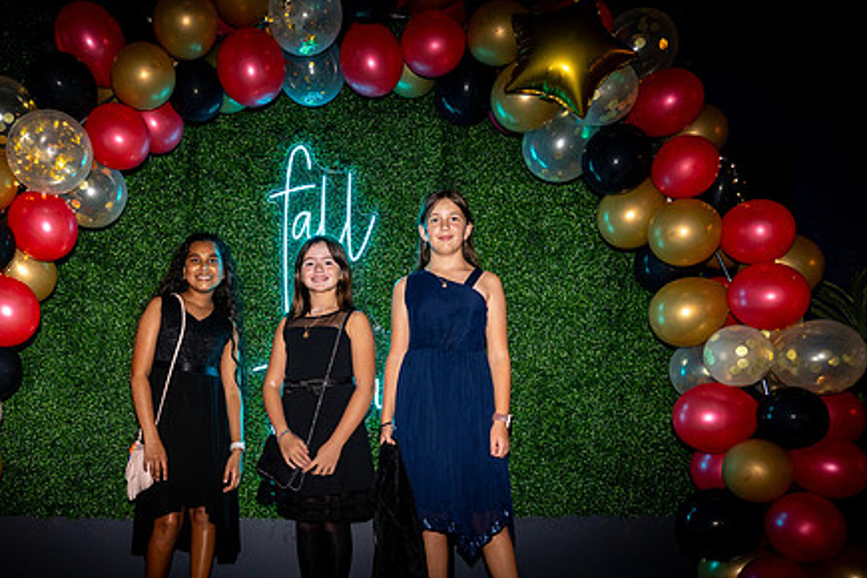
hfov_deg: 57.7
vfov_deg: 40.8
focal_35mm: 32
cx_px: 305
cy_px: 360
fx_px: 771
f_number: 4
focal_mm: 24
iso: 1250
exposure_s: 1/100
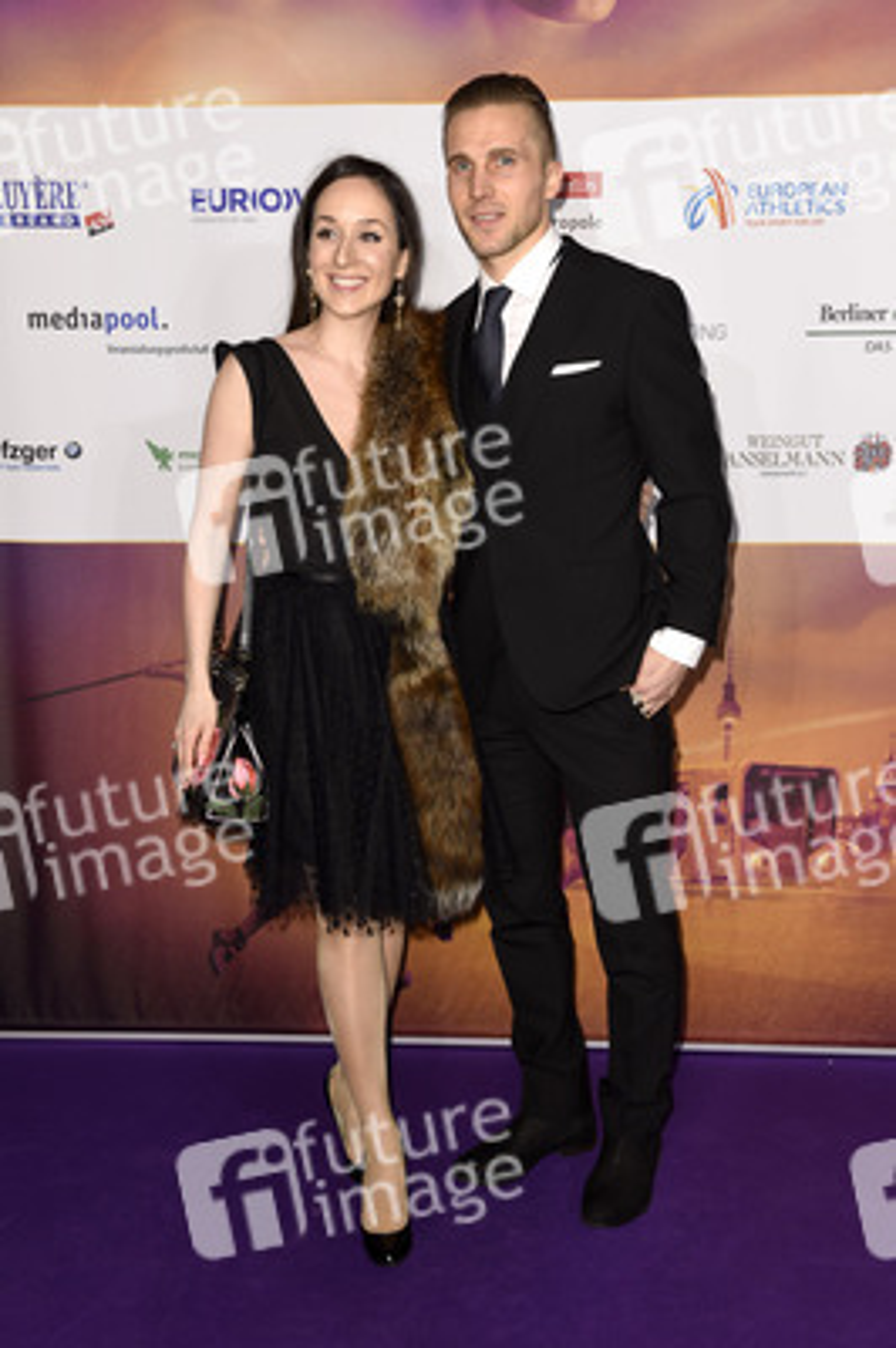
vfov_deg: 50.7
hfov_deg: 35.0
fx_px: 1421
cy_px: 674
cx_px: 448
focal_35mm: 38
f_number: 5.6
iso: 500
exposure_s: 1/200
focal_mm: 38
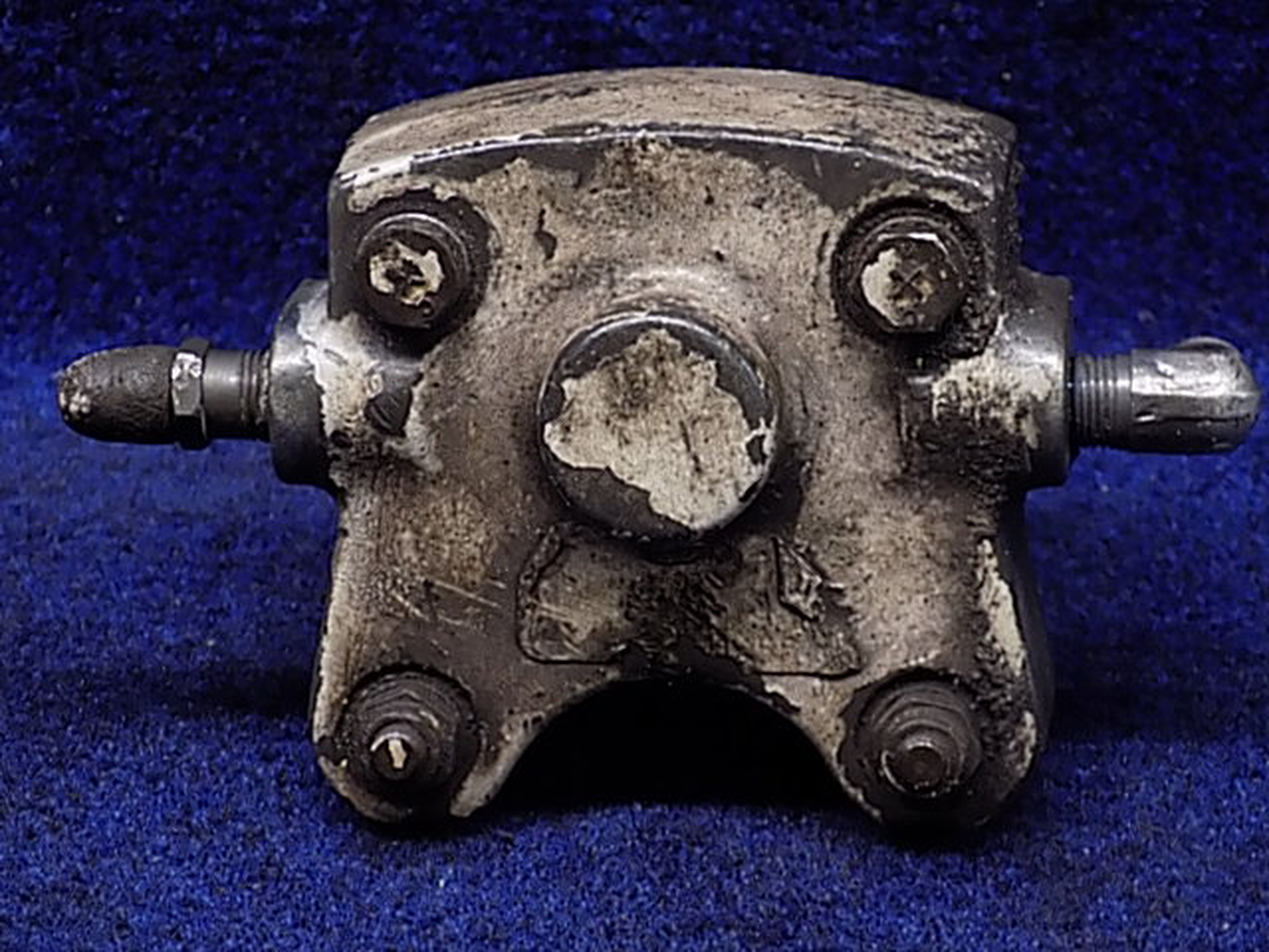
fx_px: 4839
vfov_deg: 11.2
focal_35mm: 132
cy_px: 476
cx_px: 634
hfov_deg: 14.9
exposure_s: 1/15
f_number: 5
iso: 400
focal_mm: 23.4
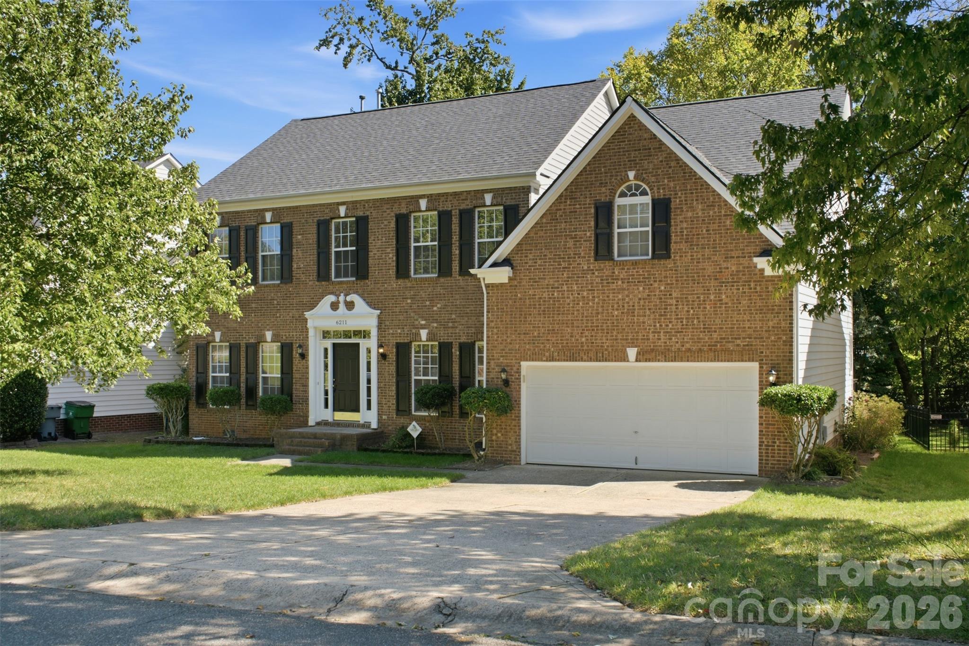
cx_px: 484
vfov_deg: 40.0
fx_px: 888
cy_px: 323
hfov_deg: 57.2
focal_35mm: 33
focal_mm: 33
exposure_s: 1/100
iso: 100
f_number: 7.1
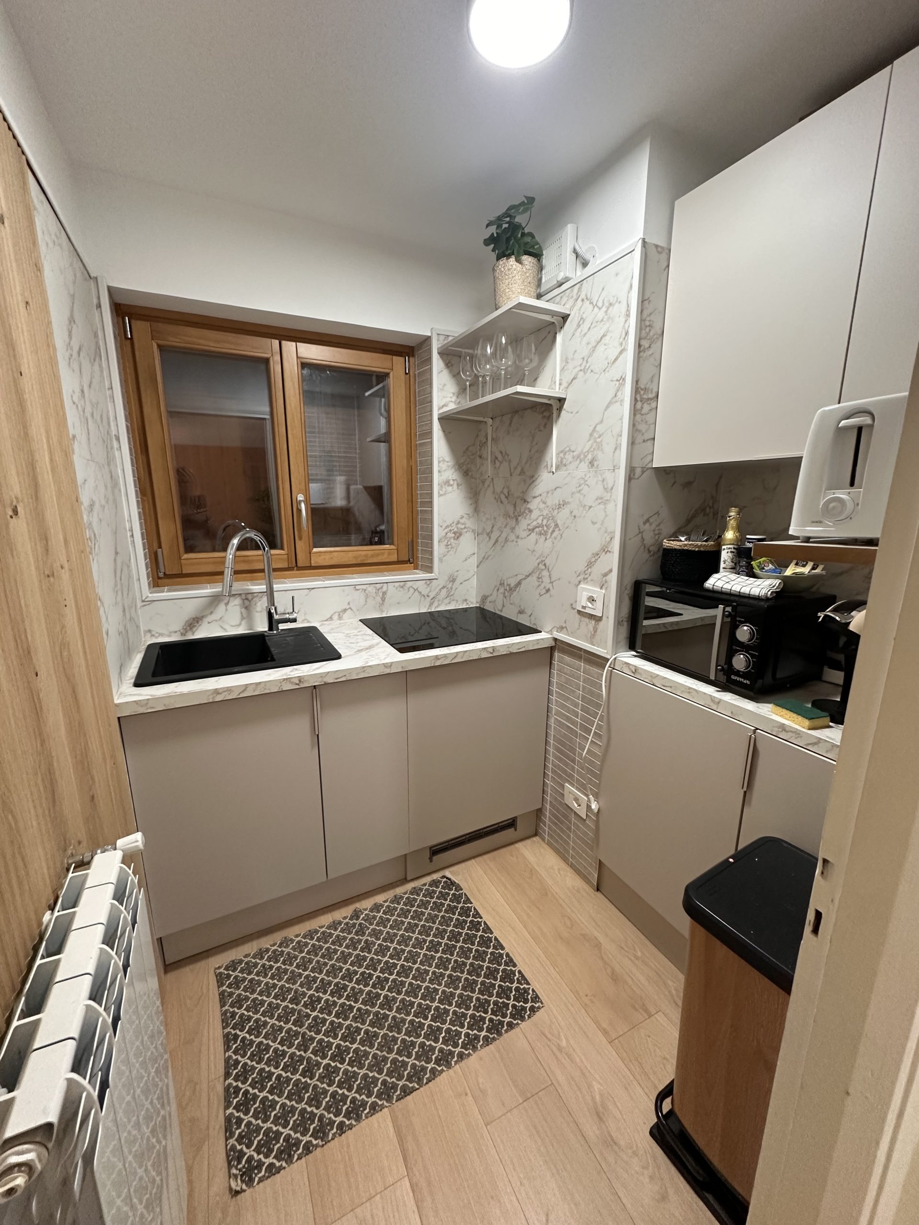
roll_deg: -0.3
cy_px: 612
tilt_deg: -13.4
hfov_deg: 85.7
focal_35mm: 14
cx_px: 460
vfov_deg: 102.1
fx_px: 496
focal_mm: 2.22
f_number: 2.2
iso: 250
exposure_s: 1/100
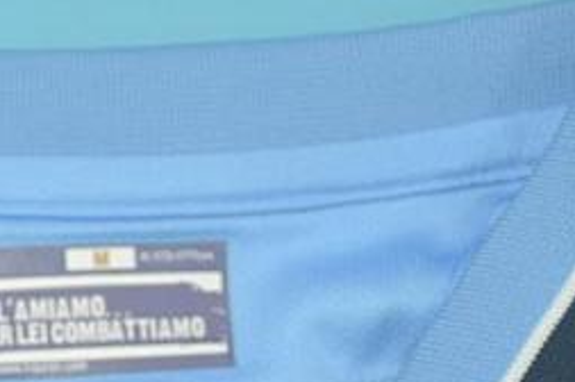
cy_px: 495
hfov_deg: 17.6
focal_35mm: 114
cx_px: 34
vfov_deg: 11.7
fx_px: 1818
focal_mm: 24
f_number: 4
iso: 200
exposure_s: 1/125
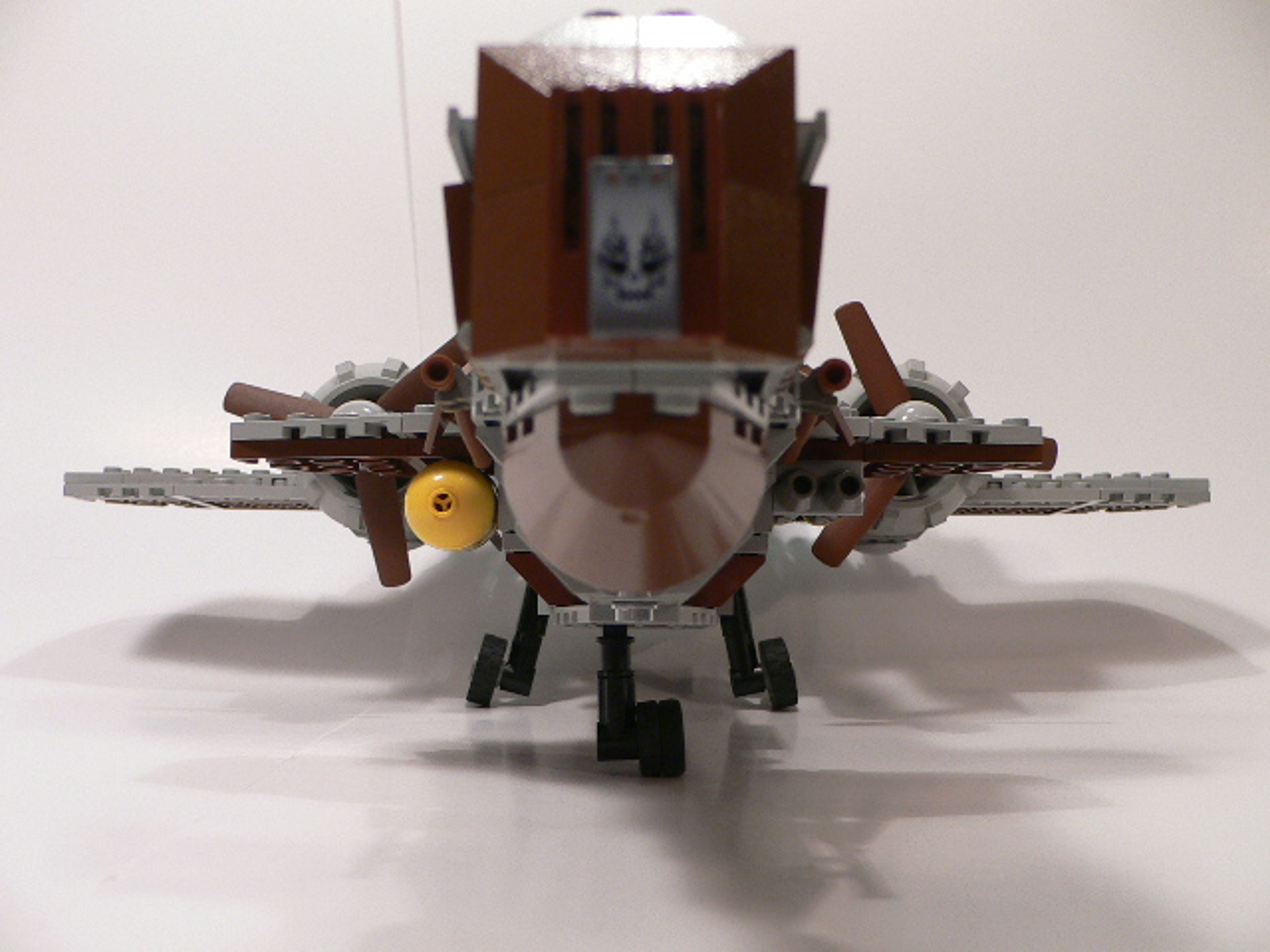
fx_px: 1541
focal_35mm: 42
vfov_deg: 34.3
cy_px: 476
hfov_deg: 44.8
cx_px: 635
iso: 100
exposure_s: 1/40
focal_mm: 5.5
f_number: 2.8
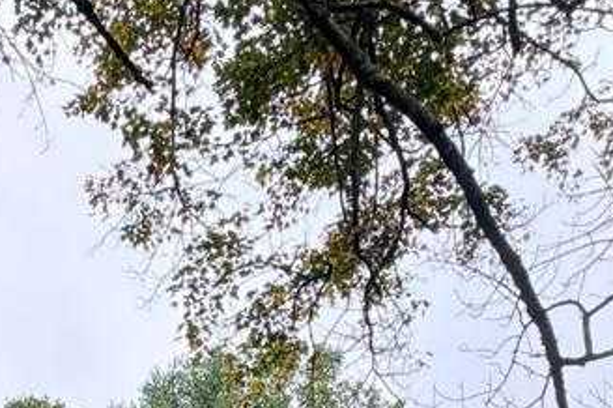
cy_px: 823
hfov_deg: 30.1
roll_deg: -2.2
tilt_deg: +9.2
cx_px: 62
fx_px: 1089
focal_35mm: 64
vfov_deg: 16.2
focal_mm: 2.22
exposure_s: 1/182
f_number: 2.2
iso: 40
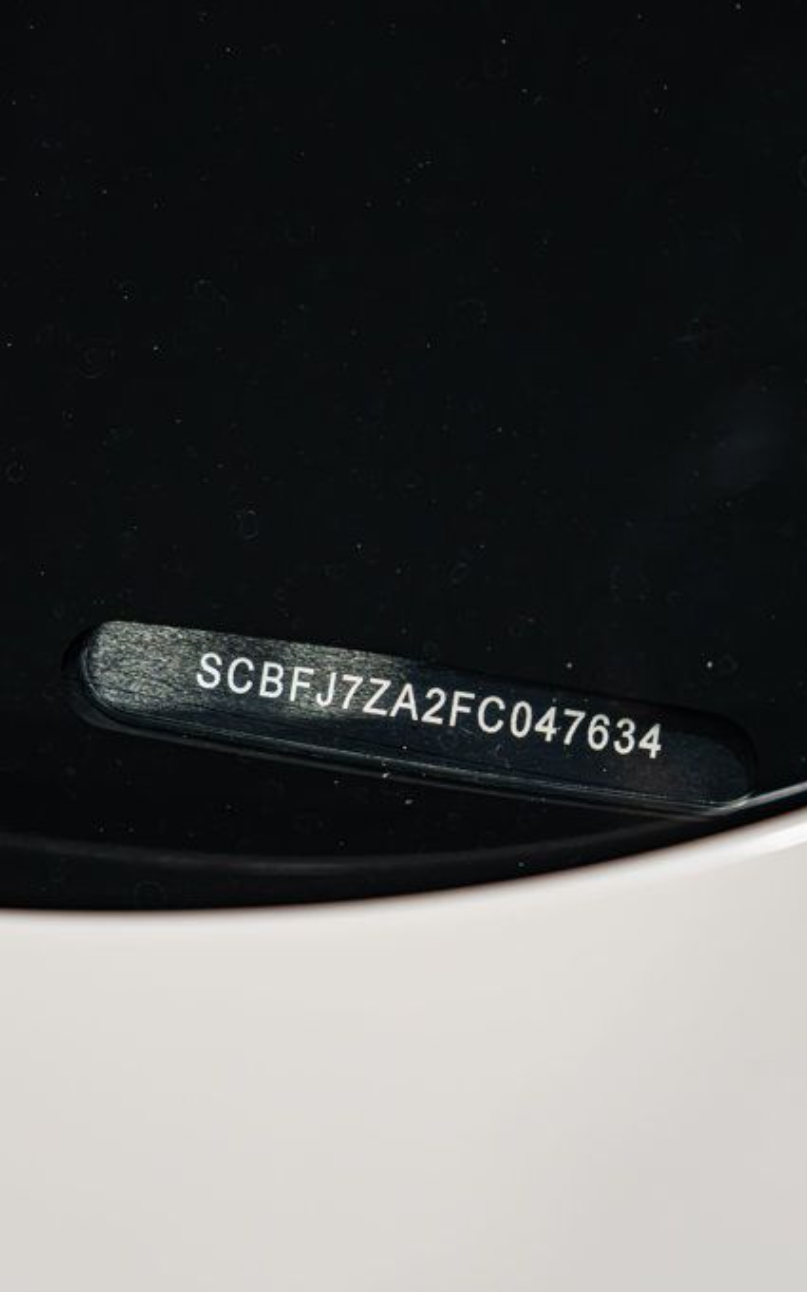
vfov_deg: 18.6
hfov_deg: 11.7
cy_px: 647
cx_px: 425
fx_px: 3941
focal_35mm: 112
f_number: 4
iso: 1000
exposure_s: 1/80
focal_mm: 73
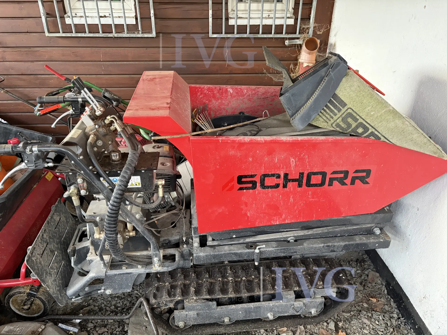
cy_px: 168
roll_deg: -0.2
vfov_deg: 53.1
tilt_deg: -27.7
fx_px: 336
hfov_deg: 67.3
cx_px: 224
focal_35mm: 26
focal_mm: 5.96
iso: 320
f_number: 1.6
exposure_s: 1/60
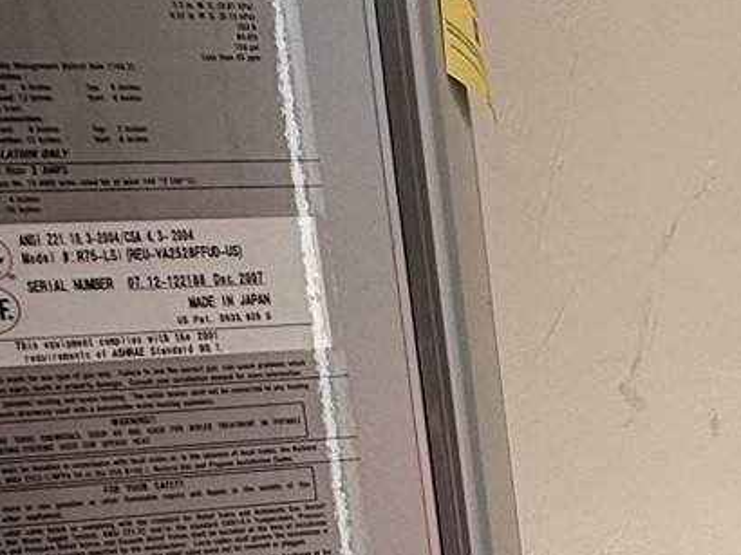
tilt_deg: -9.1
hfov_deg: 22.3
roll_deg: +2.0
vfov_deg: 20.4
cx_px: 1142
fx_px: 1498
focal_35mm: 70
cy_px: 539
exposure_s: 1/210
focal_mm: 2.22
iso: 50
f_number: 2.2
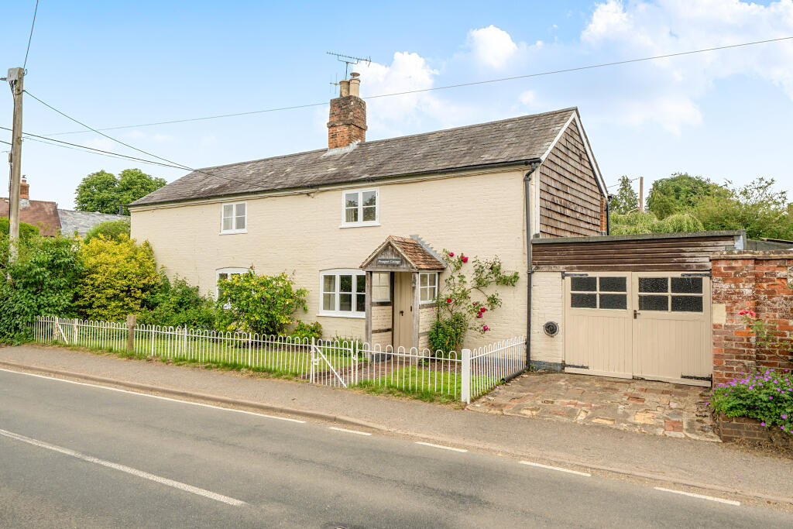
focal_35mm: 22
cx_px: 396
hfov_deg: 78.6
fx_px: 485
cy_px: 264
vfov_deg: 57.2
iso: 200
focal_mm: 15
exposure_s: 1/100
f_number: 8
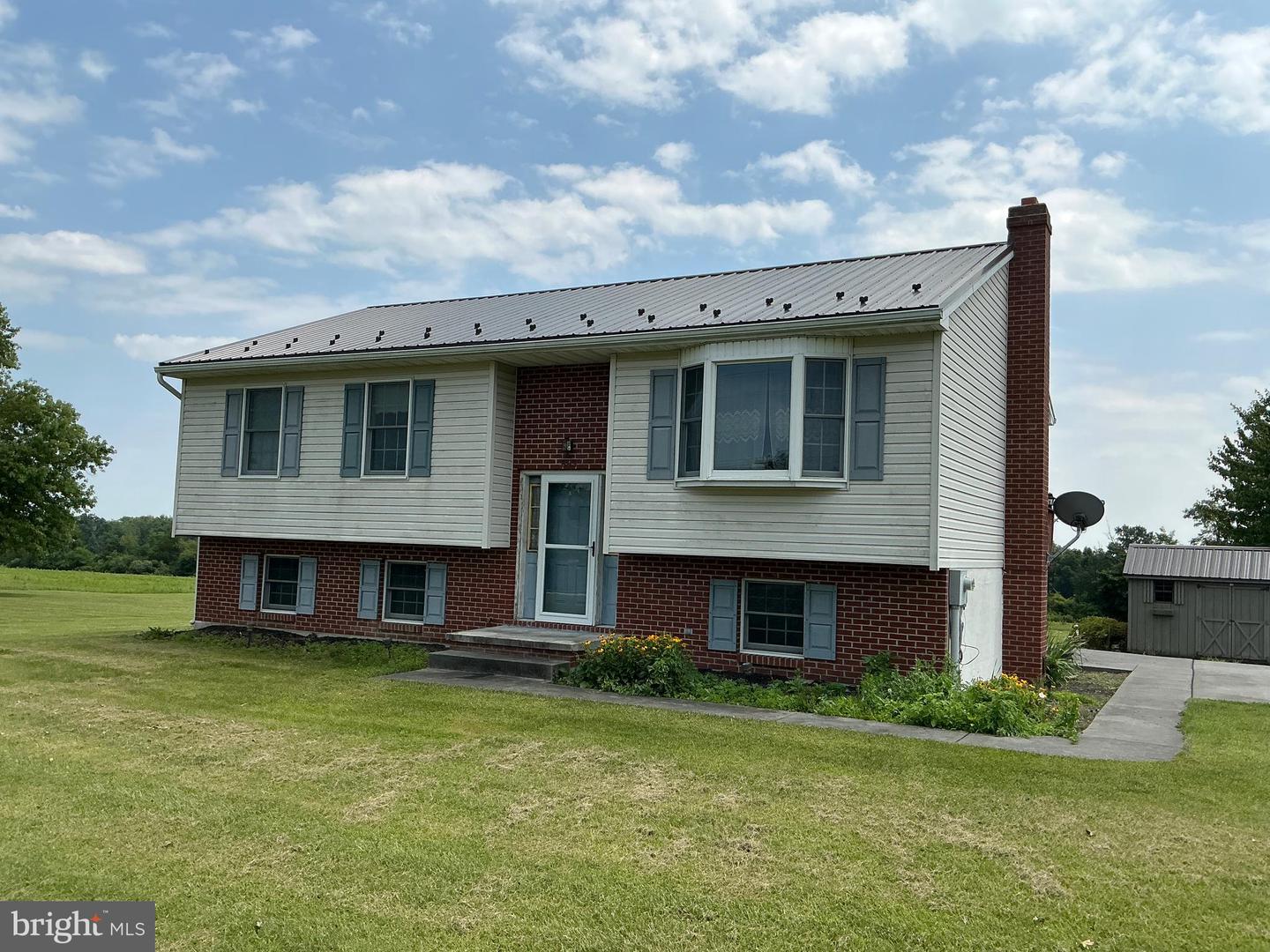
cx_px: 635
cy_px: 476
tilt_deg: +3.3
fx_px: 1027
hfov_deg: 63.4
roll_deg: -1.4
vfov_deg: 49.7
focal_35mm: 28
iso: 25
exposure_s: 1/2667
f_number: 1.8
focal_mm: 3
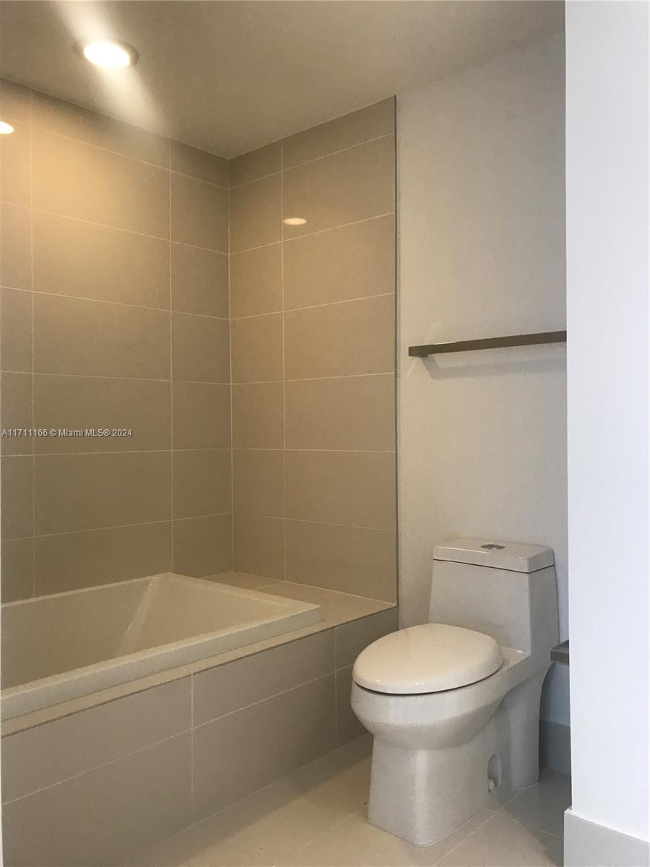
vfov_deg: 63.4
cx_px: 325
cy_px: 434
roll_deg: +0.4
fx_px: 701
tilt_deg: -0.2
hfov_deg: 49.7
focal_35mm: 28
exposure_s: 1/17
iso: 40
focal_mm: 3.99
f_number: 1.8
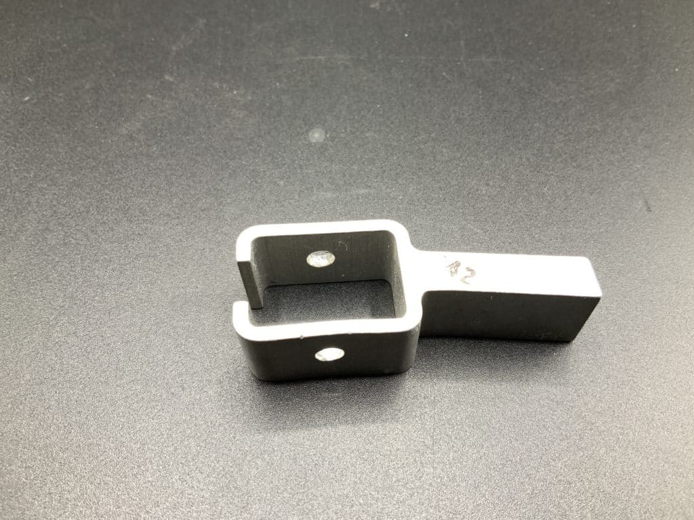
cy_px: 260
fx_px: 581
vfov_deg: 48.2
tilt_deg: -57.2
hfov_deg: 61.7
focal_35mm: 29
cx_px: 347
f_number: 1.8
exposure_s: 1/120
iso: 50
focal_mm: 3
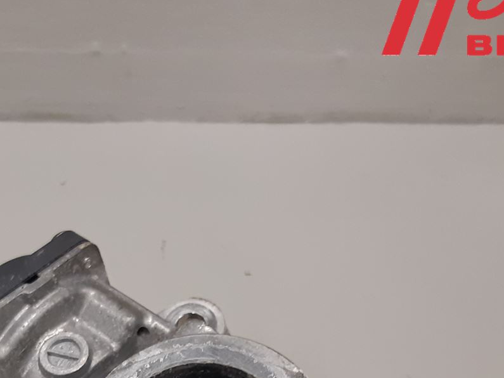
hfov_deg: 28.5
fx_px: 975
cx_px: 122
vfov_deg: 20.7
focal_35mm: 67
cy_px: 435
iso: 125
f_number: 1.7
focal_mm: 3.93
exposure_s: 1/50
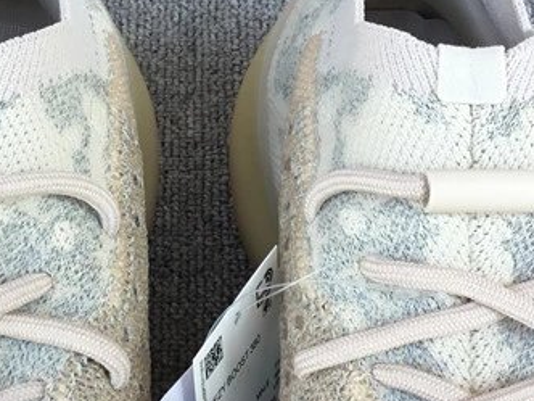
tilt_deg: -50.9
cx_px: 190
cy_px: 244
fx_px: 1296
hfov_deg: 23.2
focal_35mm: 84
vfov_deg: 17.6
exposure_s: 1/194
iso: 25
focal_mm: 3.3
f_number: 2.4
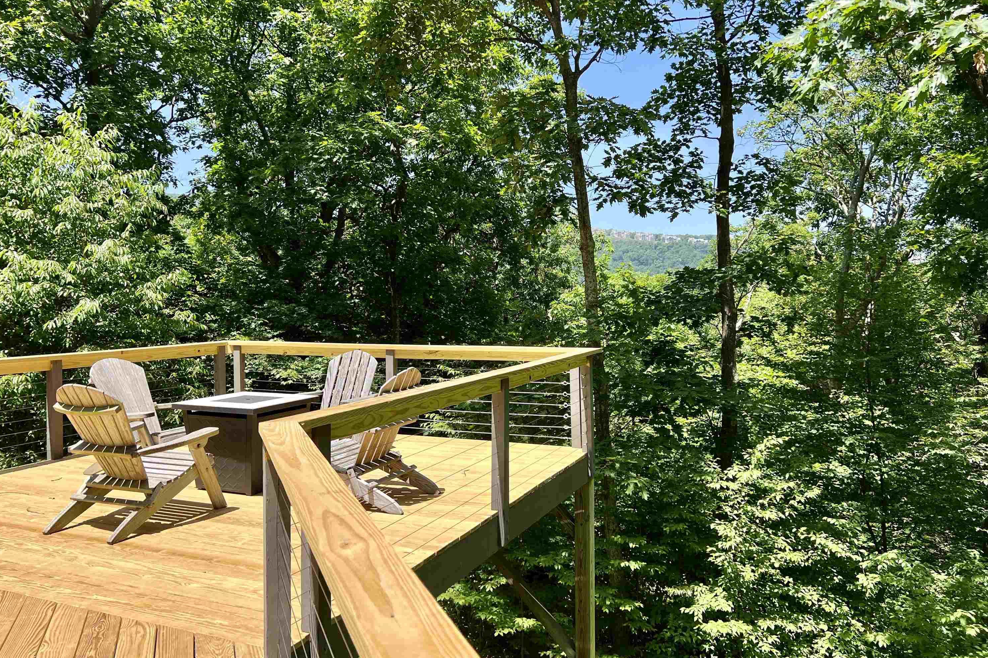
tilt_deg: -0.1
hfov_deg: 65.5
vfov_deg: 46.3
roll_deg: +0.7
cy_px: 293
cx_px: 487
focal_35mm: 28
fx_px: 768
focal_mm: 5.7
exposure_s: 1/1361
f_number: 1.5
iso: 50
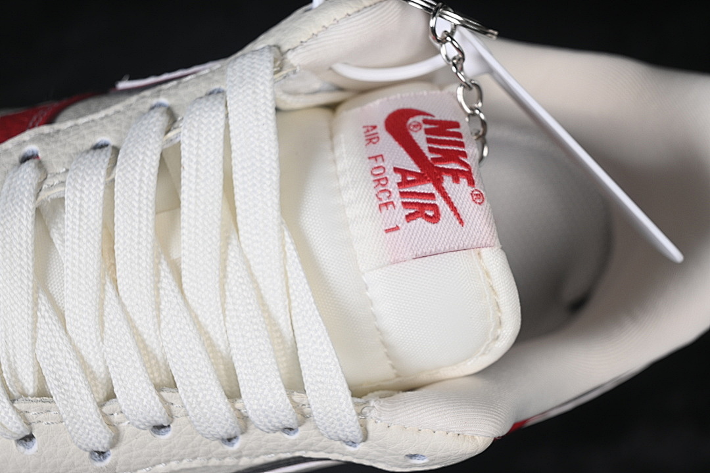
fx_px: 1479
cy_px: 236
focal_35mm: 75
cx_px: 355
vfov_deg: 18.2
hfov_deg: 27.0
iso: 160
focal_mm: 50
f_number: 7.1
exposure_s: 1/80
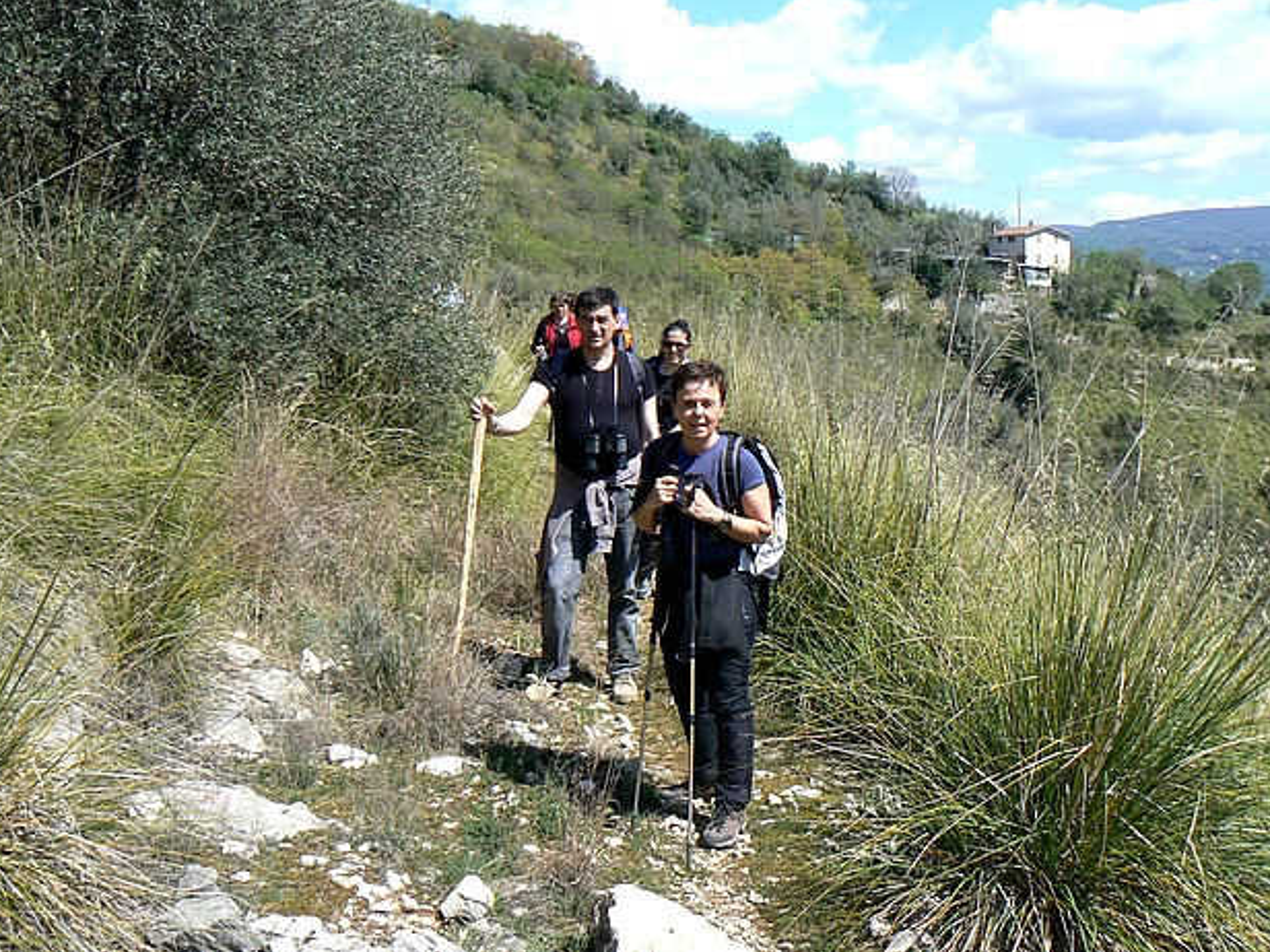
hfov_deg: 47.8
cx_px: 673
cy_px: 443
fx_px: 1431
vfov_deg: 36.8
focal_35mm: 39
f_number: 3.2
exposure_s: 1/1000
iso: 80
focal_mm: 6
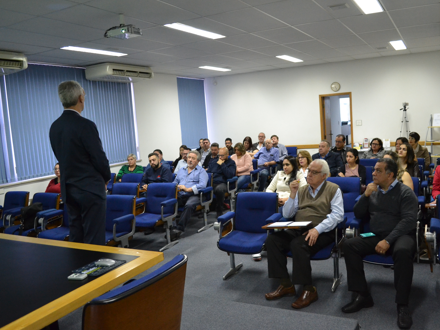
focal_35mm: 30
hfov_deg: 59.9
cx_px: 240
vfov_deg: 46.8
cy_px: 161
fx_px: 381
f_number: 3.5
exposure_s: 1/60
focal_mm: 18
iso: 2200
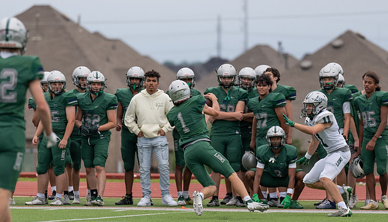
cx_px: 179
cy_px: 140
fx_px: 4203
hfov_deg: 5.3
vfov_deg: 3.0
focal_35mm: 407
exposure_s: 1/1250
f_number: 2.8
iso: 250
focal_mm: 200
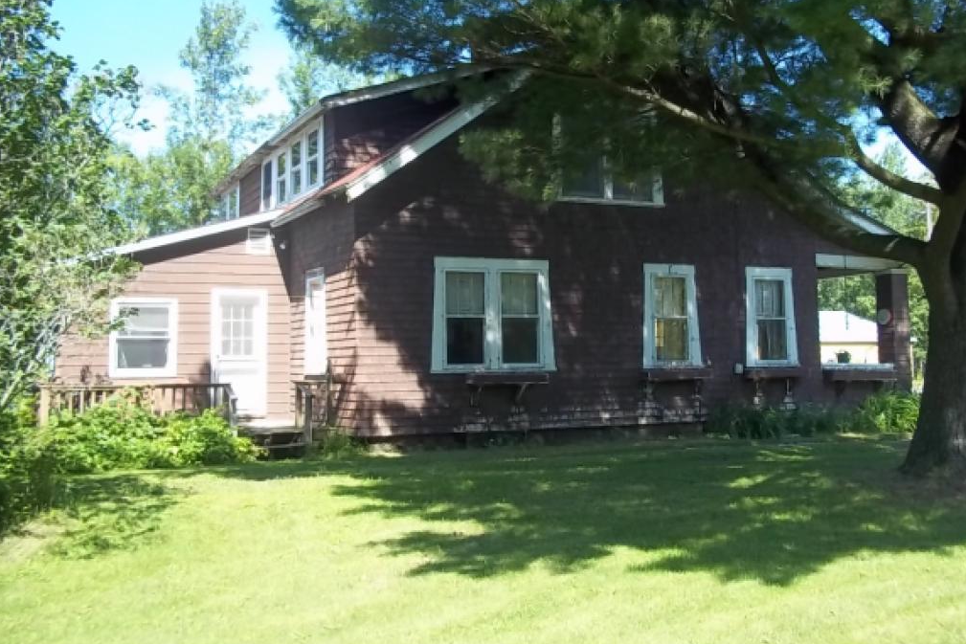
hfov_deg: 50.7
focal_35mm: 38
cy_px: 286
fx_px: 1020
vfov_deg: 35.0
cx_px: 484
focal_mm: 6.5
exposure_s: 1/250
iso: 80
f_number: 3.1
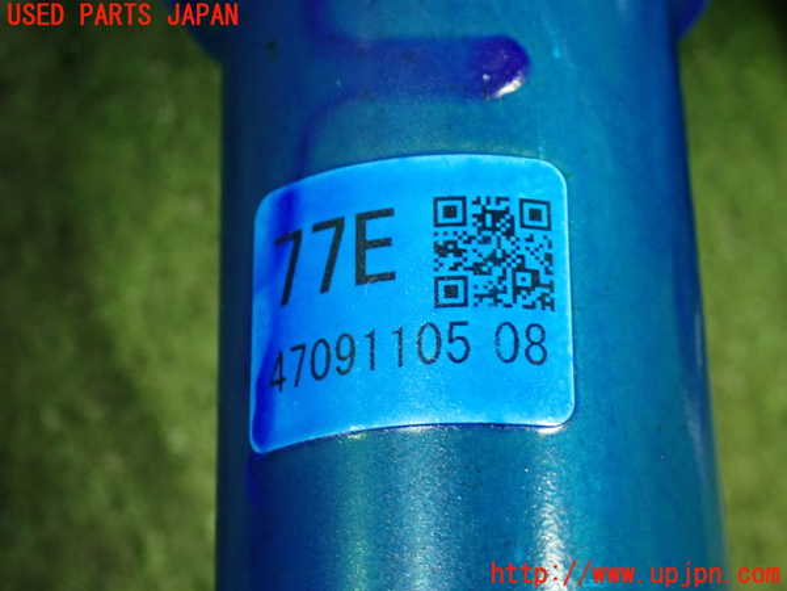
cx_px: 394
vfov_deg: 19.1
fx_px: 1751
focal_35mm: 77
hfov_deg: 25.3
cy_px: 296
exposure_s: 1/20
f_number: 4.1
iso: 800
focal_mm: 13.65
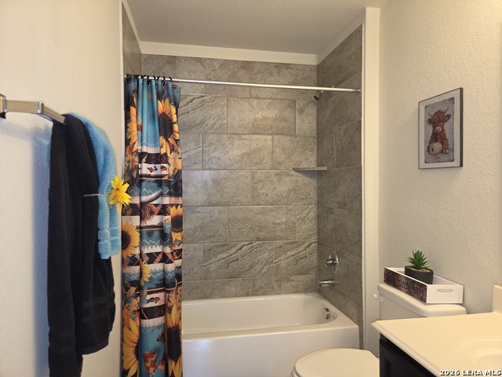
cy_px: 188
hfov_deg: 73.9
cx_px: 251
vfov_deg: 58.9
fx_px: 334
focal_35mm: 23
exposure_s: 1/30
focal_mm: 5.4
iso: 100
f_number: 1.8
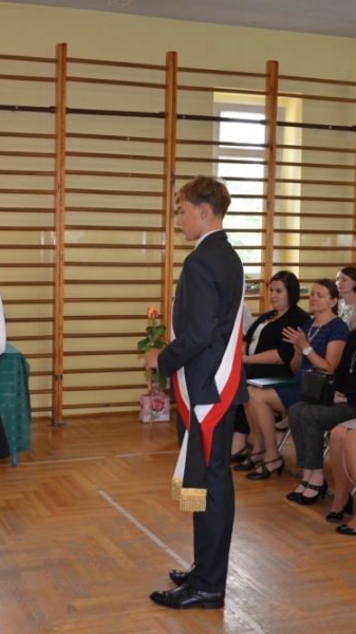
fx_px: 890
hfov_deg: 22.5
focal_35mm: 53
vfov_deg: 39.2
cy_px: 316
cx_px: 127
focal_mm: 22
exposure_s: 1/125
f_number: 3.8
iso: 400
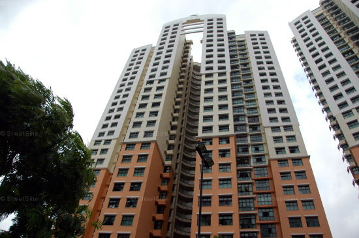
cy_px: 119
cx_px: 180
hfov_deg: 67.5
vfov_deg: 47.8
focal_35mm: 27
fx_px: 269
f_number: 4.5
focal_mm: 18
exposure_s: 1/640
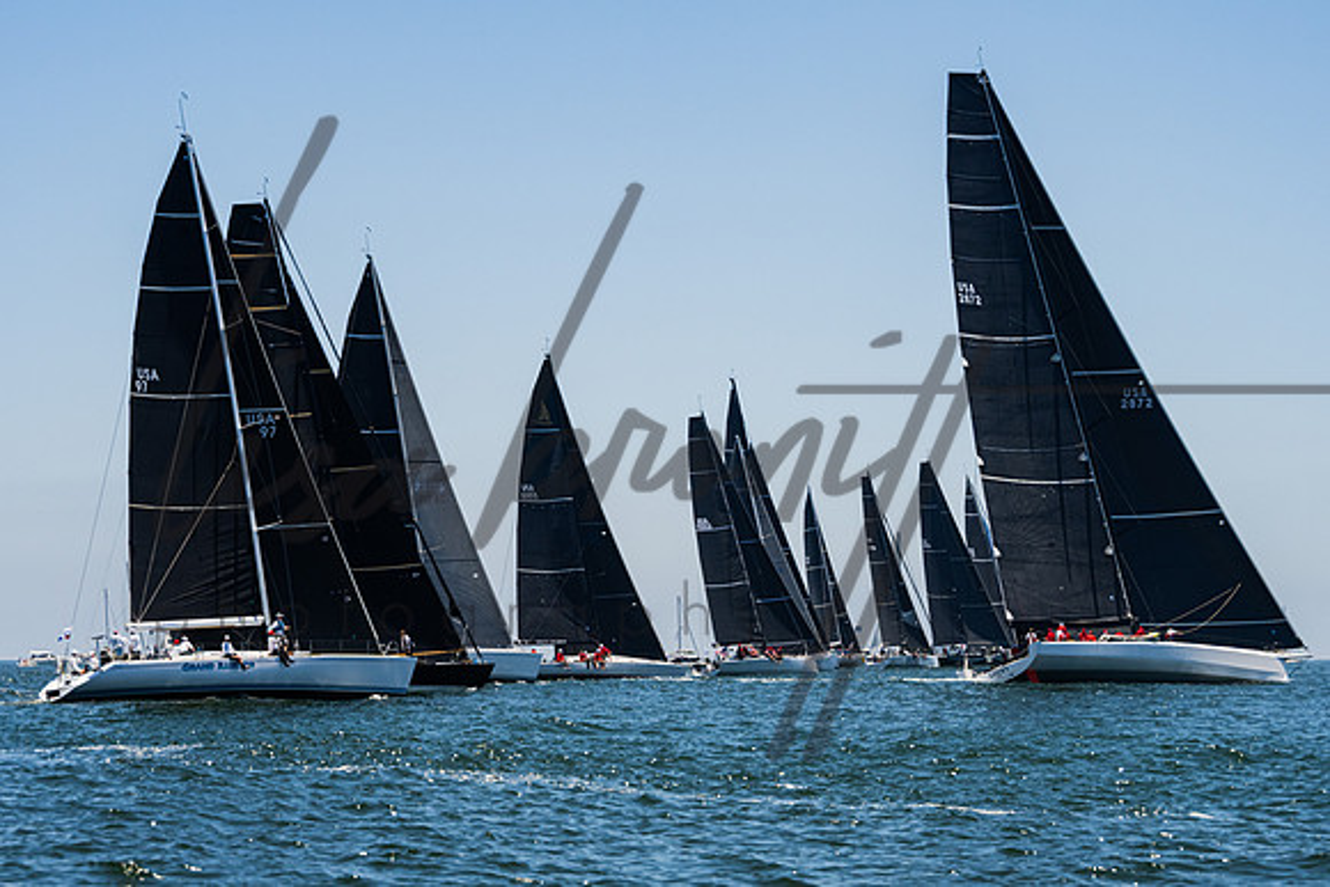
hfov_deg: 18.9
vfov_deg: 12.6
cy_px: 535
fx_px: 4003
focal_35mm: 108
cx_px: 647
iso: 500
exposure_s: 1/2500
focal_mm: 89
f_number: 8
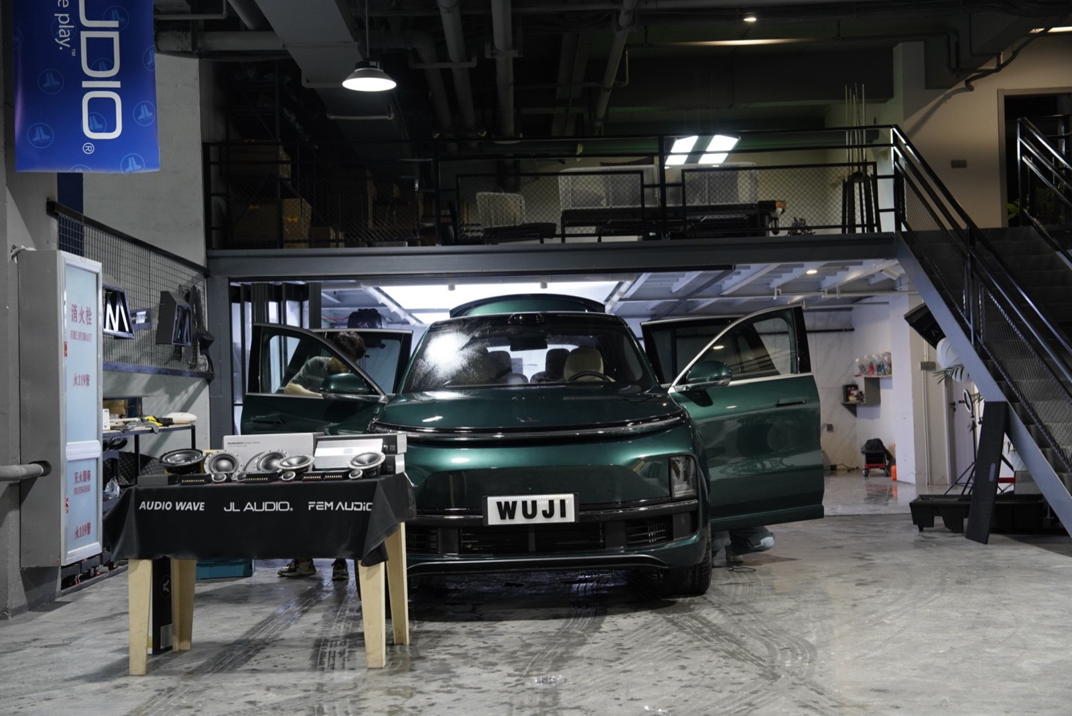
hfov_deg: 43.6
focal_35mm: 45
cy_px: 358
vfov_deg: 29.9
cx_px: 536
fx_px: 1341
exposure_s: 1/100
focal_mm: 45
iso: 1250
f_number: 3.5
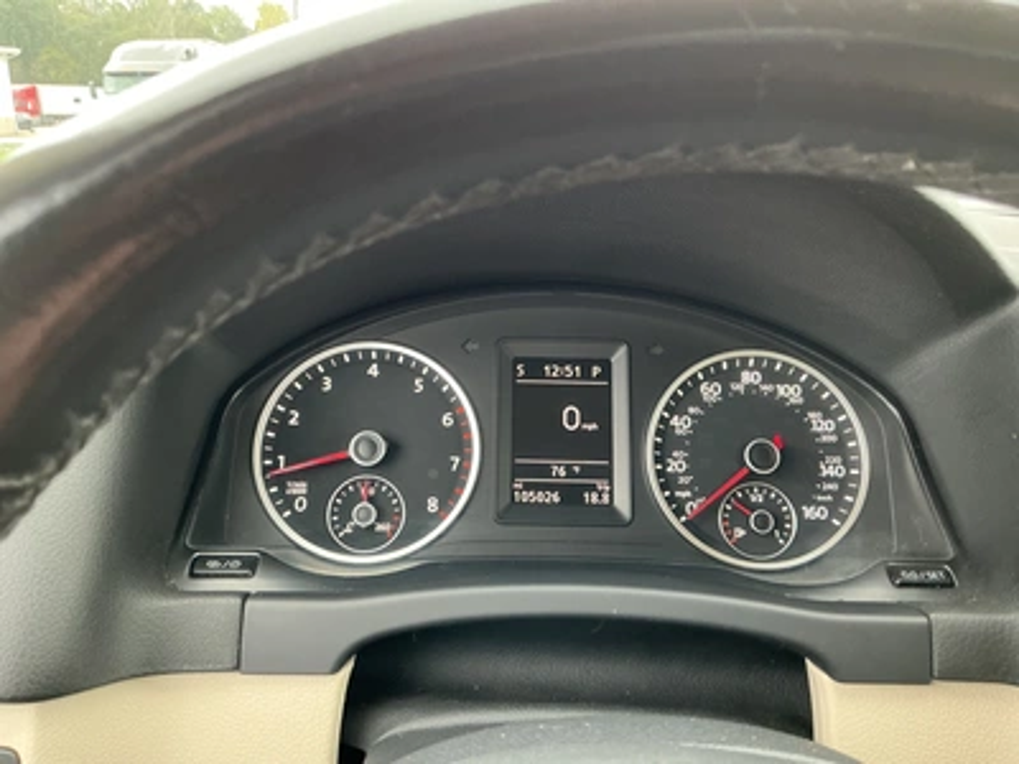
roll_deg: -0.8
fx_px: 824
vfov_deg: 49.7
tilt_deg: -17.3
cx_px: 510
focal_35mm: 28
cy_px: 382
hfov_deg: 63.4
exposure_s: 1/60
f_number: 1.8
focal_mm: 3
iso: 160
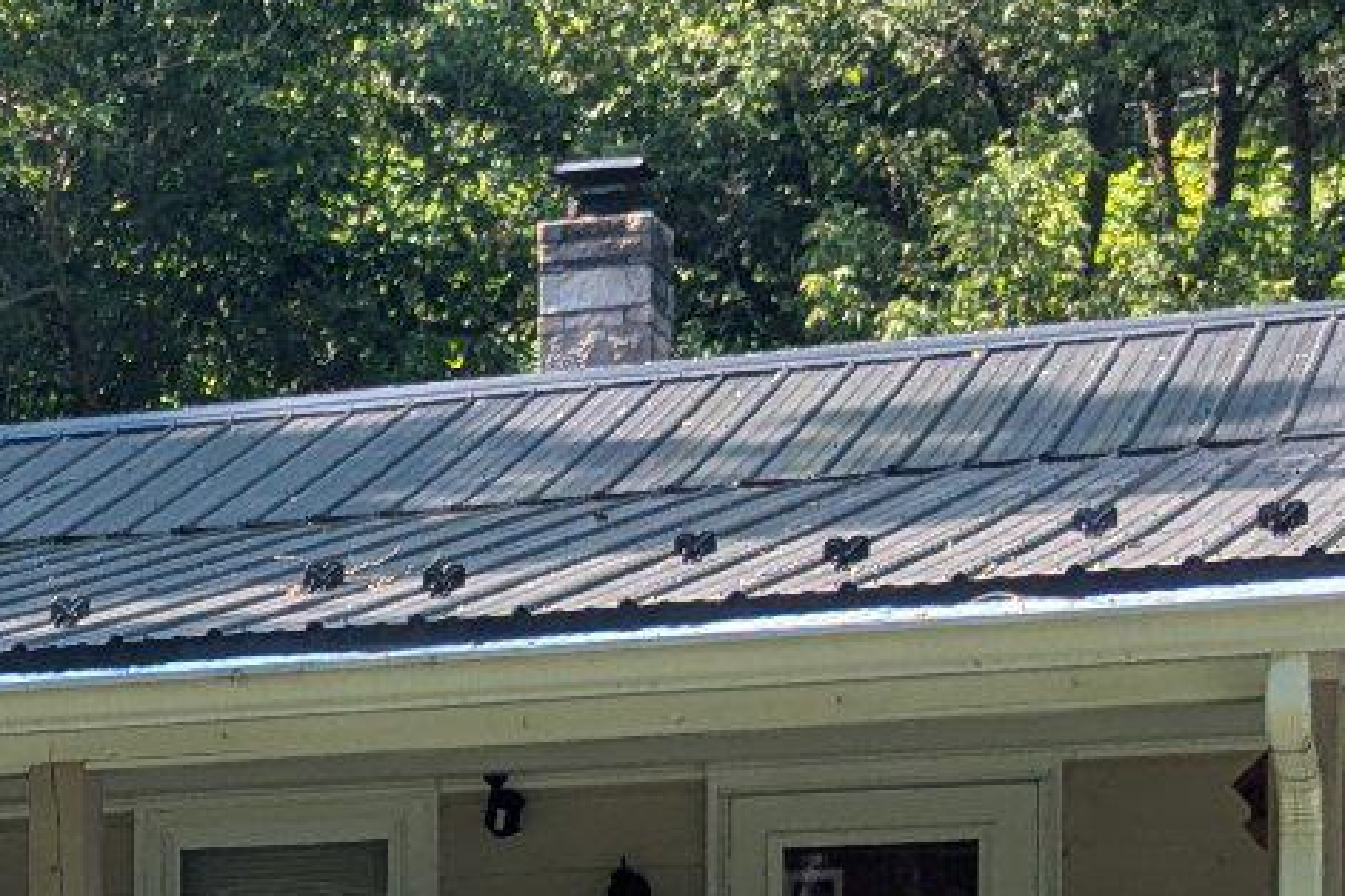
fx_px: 4558
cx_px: -480
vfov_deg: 10.8
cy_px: 1424
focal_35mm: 122
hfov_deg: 15.8
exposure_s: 1/487
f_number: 1.73
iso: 48
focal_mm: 4.38
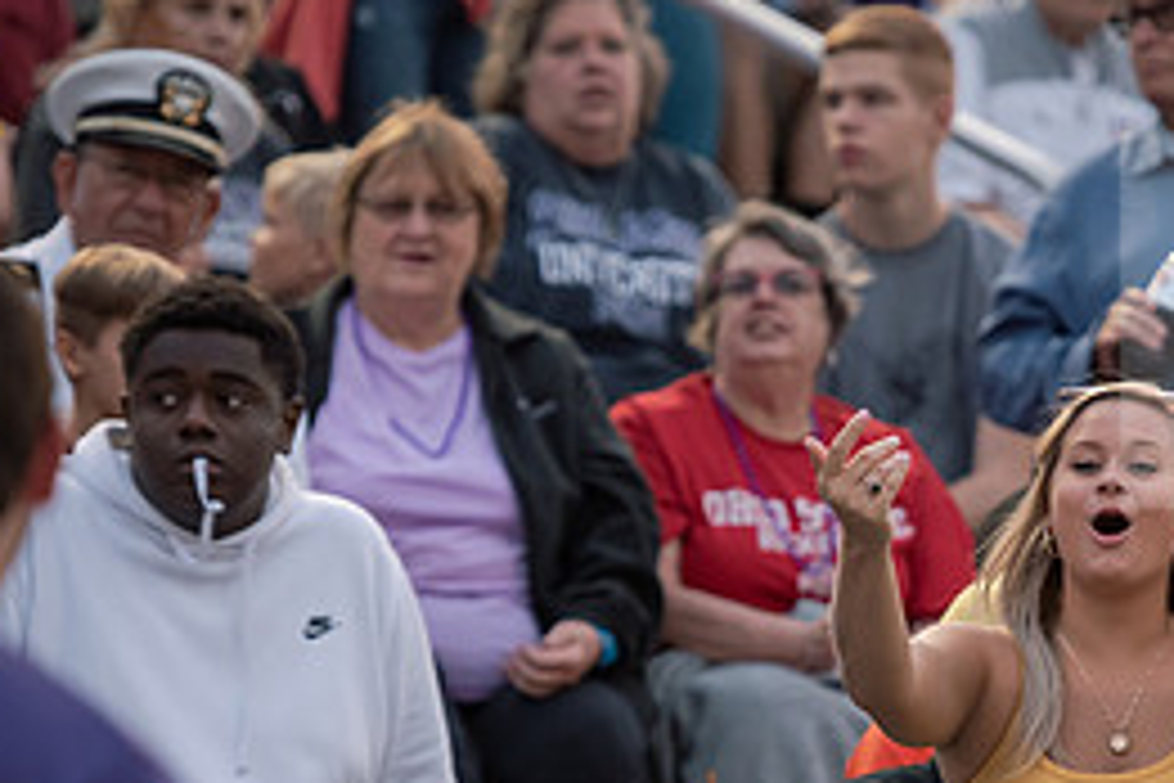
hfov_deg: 5.4
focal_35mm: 378
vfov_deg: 3.6
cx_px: 985
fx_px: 12326
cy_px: 677
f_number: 3.2
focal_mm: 170
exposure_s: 1/800
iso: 2000
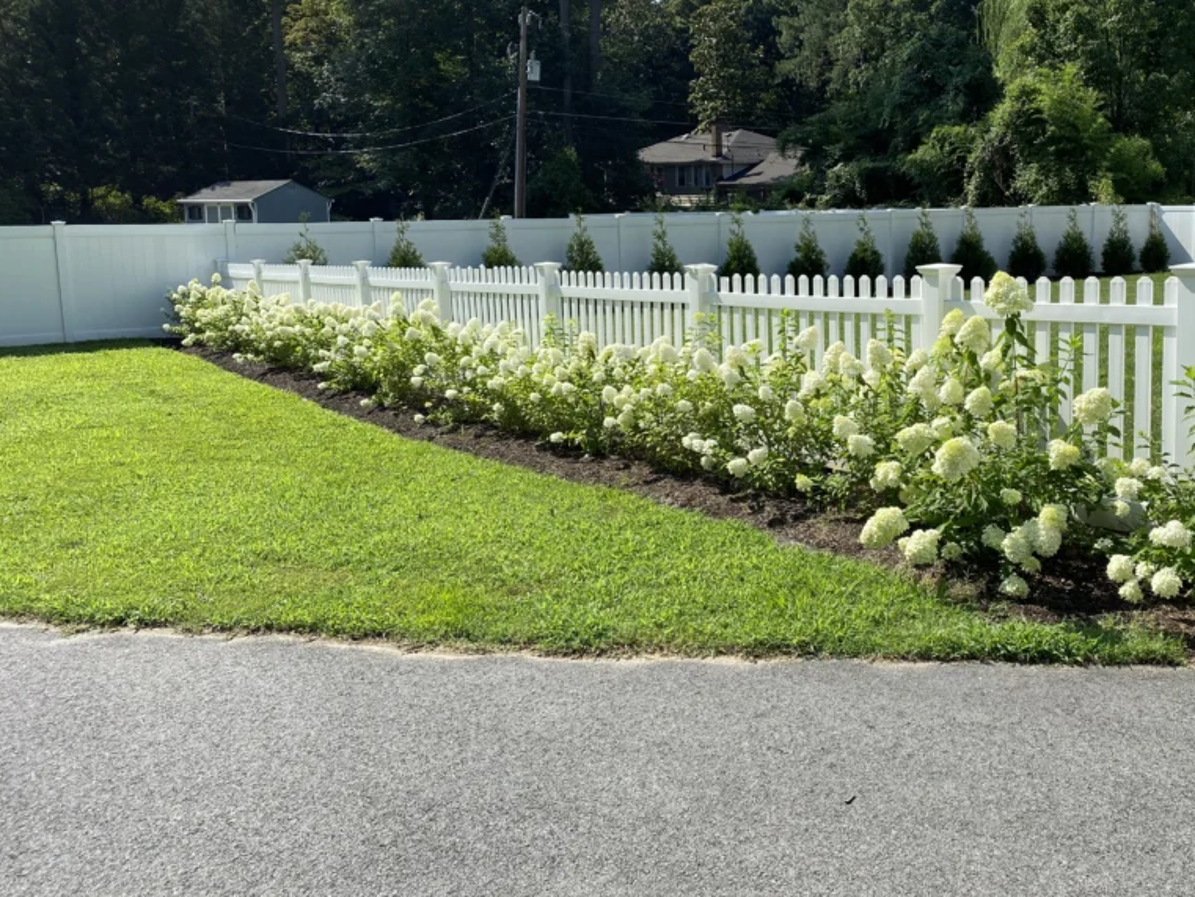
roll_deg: +1.5
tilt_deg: -10.4
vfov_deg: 40.6
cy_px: 375
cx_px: 782
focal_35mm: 35
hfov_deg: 51.8
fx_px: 1208
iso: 32
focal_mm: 4.25
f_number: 1.8
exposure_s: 1/2183
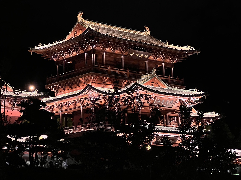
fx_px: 661
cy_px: 96
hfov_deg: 20.6
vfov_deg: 15.6
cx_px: 128
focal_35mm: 95
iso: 2000
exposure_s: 1/33
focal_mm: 9
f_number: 2.8
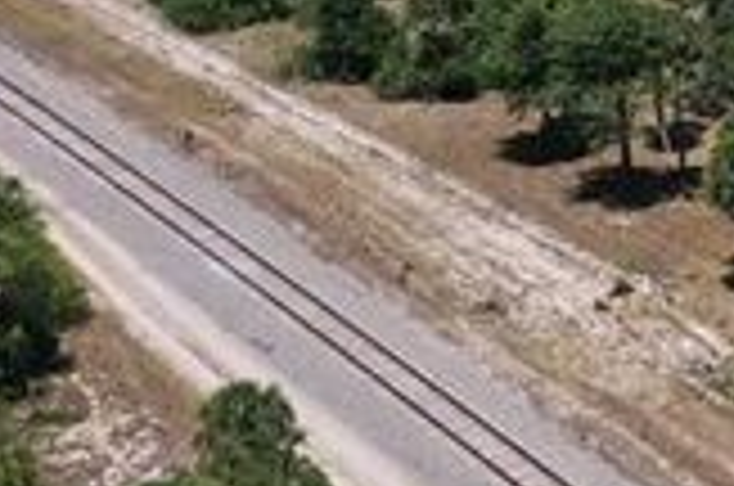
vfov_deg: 12.2
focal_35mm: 110
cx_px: 1315
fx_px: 2238
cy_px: -76
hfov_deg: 15.9
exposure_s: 1/800
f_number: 6.3
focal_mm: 10.26
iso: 100
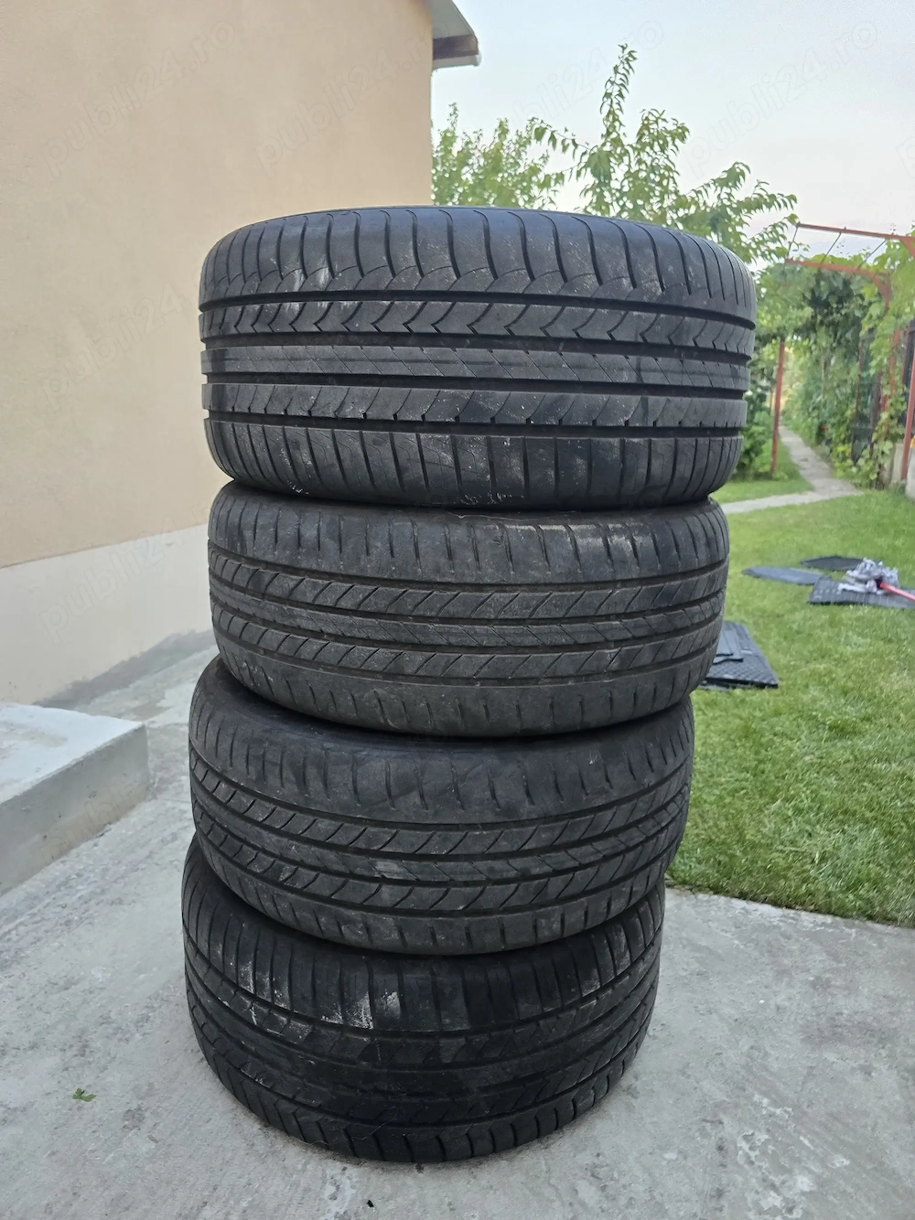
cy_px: 610
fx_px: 811
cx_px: 458
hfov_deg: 58.9
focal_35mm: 23
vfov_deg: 73.9
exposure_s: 1/100
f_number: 1.7
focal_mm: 6.3
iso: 250
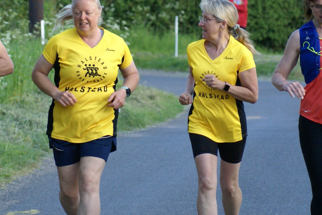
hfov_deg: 5.0
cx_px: 158
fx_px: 3670
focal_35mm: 410
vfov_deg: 3.4
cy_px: 83
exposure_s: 1/320
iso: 800
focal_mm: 150
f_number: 5.6
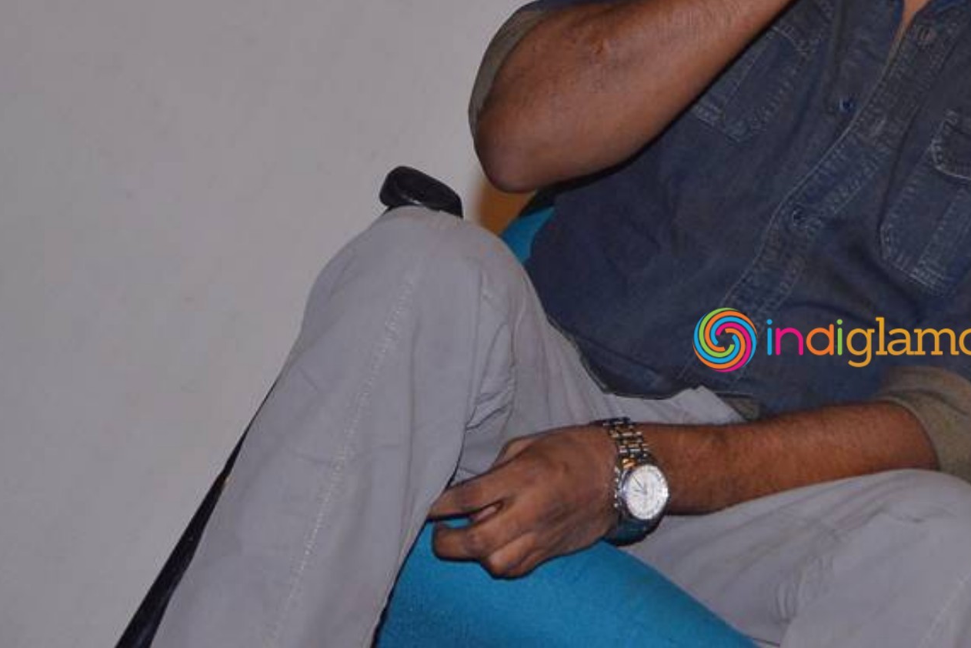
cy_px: 72
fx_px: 5072
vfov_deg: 7.3
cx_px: 862
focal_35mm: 188
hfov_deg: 10.9
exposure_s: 1/250
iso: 1600
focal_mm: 70
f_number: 7.1
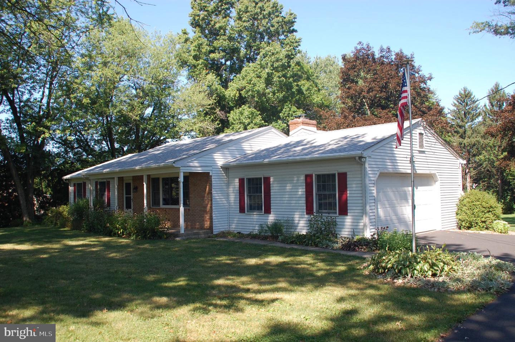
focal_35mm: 33
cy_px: 171
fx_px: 472
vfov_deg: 39.9
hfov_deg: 57.3
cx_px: 258
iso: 200
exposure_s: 1/200
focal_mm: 22
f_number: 7.1
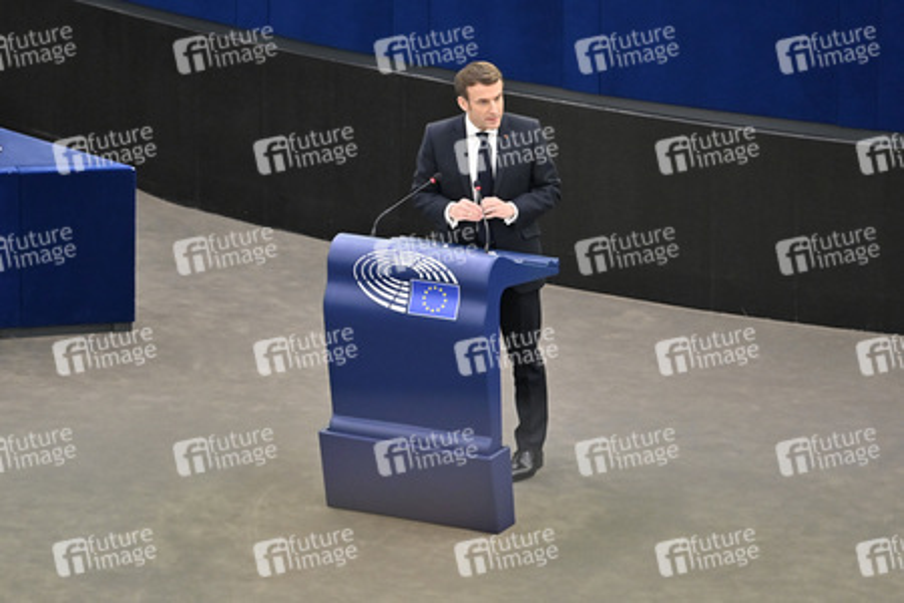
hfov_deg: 10.3
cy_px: 302
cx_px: 452
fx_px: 5022
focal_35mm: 200
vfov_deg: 6.9
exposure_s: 1/320
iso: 1250
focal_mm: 200
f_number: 2.8
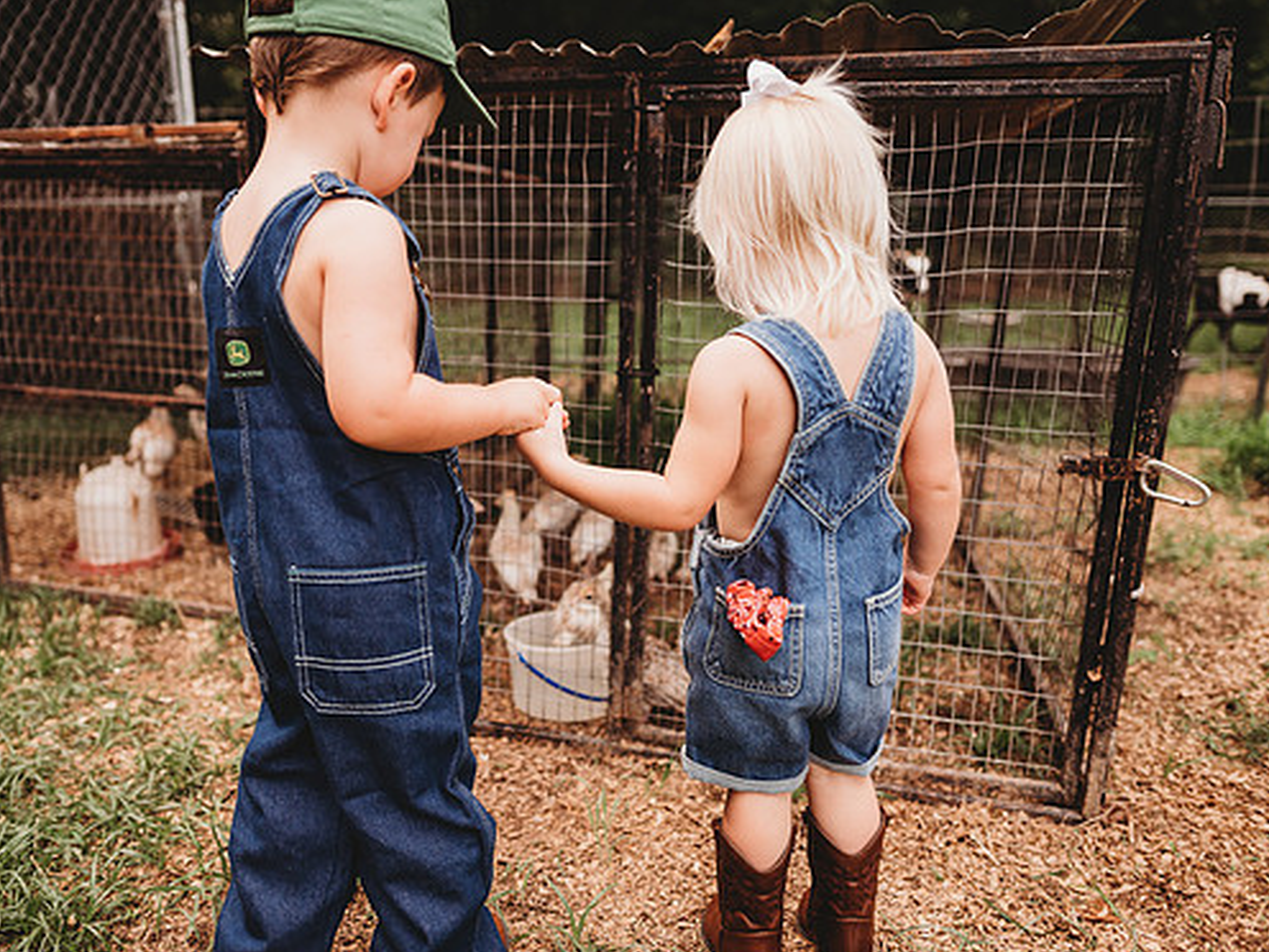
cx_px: 535
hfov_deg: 64.9
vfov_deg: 51.4
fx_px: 990
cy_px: 485
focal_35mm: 27
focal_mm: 24
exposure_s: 1/640
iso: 100
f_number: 2.2
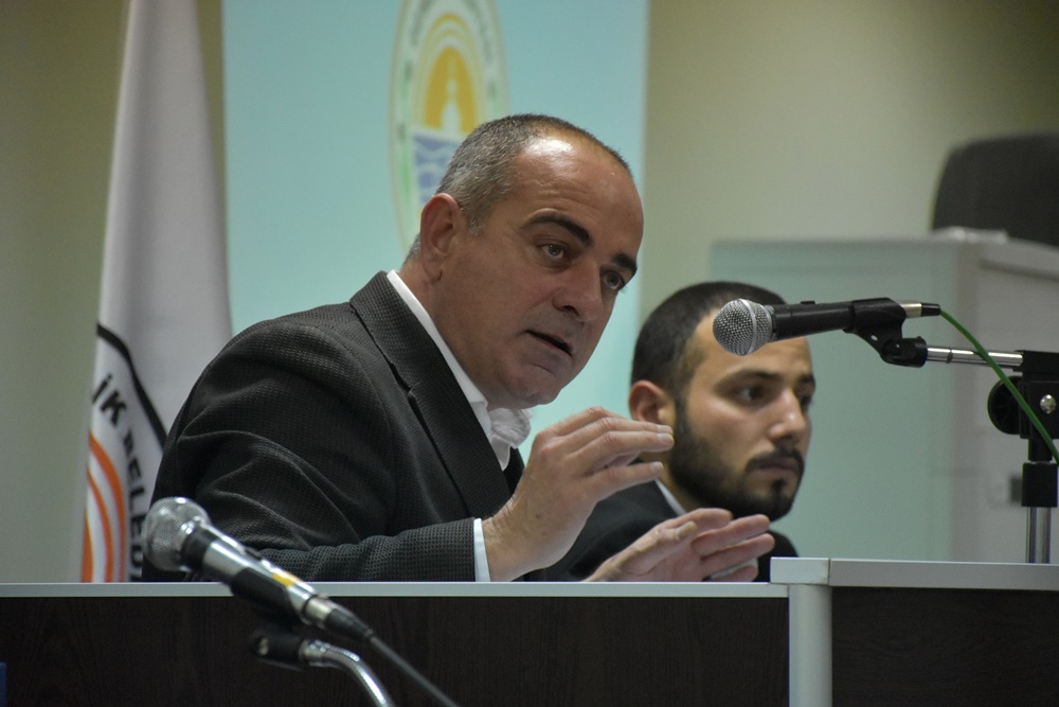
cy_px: 354
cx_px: 530
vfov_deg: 6.5
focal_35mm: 210
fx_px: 6178
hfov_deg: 9.8
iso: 4500
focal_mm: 140
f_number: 5.6
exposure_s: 1/250
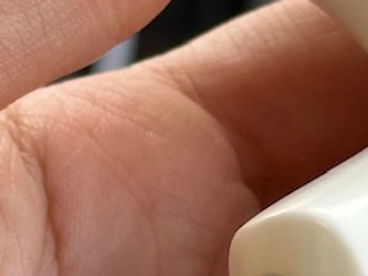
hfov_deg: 7.5
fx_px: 2808
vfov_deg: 5.6
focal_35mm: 264
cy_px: 166
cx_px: 177
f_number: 1.78
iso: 64
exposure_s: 1/379
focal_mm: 6.86
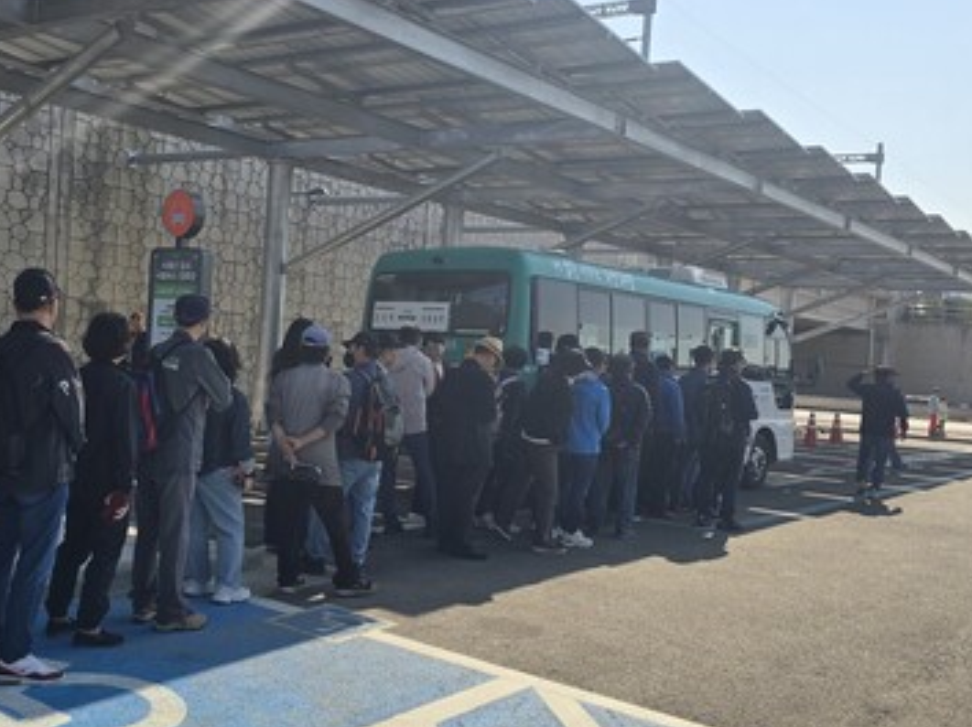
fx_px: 1094
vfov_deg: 36.8
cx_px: 321
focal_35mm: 39
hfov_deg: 47.1
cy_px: 354
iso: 12
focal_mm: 6.3
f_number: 1.7
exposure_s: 1/1321
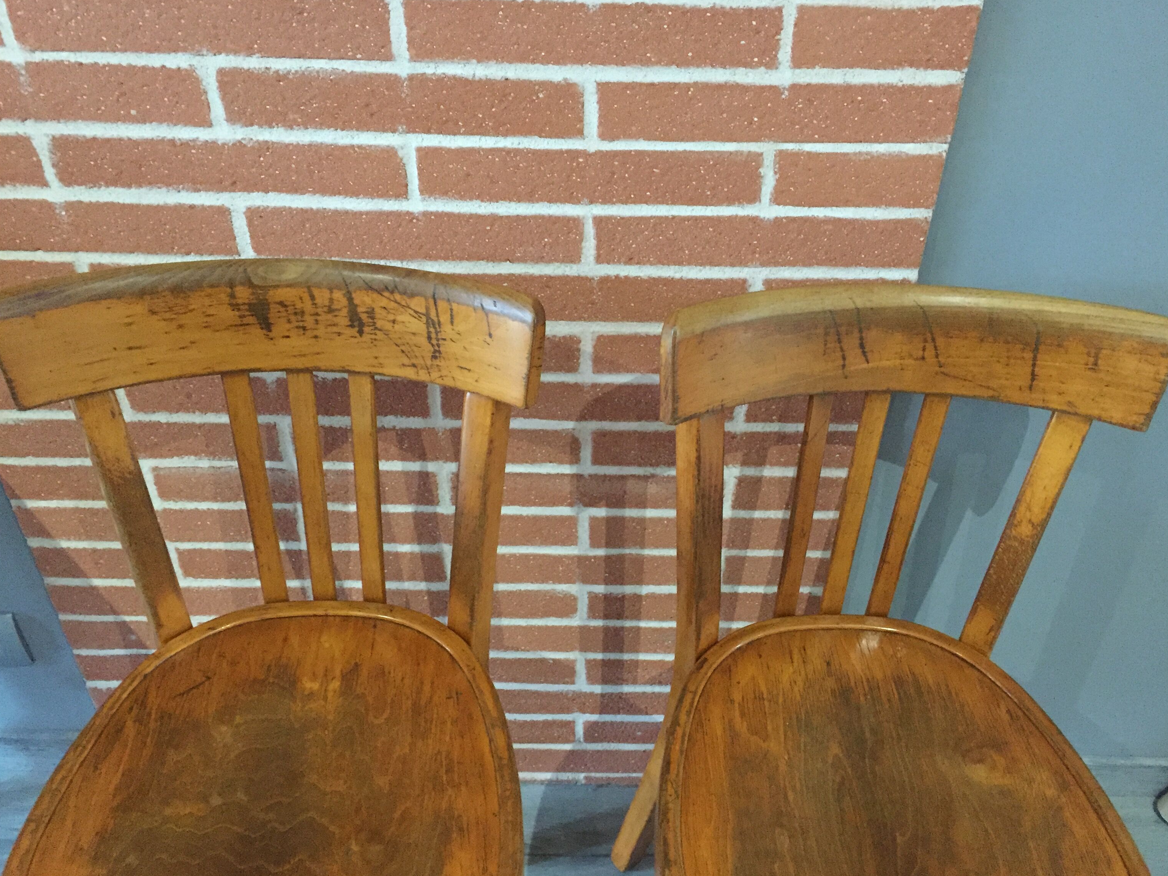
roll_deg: -2.6
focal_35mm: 31
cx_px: 607
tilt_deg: -37.1
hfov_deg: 58.3
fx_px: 1046
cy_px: 442
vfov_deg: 45.4
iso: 320
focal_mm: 4.15
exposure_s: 1/17
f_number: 2.2
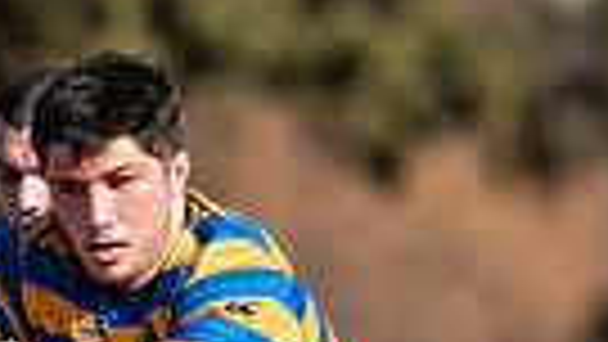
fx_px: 47230
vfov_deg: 0.4
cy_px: 636
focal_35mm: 2929
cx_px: -375
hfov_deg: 0.7
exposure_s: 1/1250
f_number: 2.8
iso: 100
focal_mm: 400
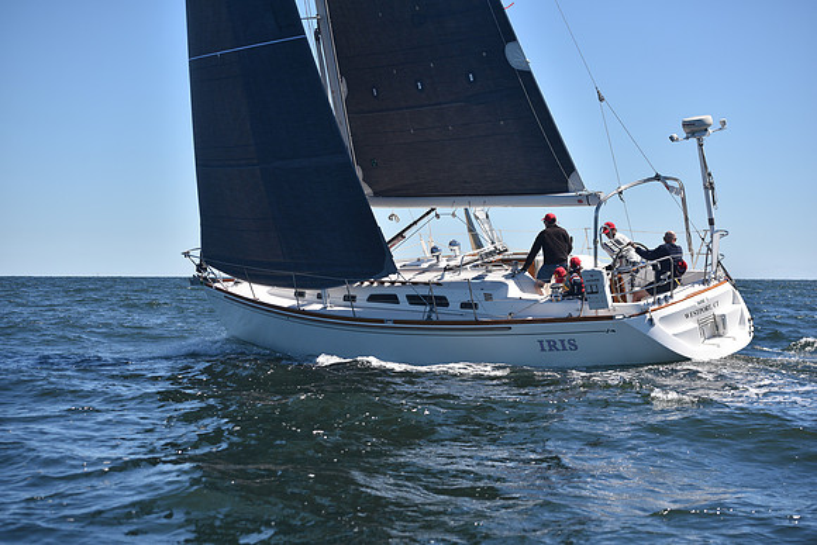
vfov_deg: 19.5
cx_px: 408
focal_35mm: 70
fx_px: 1589
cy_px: 272
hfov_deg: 28.8
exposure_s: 1/1000
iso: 200
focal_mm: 70
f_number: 4
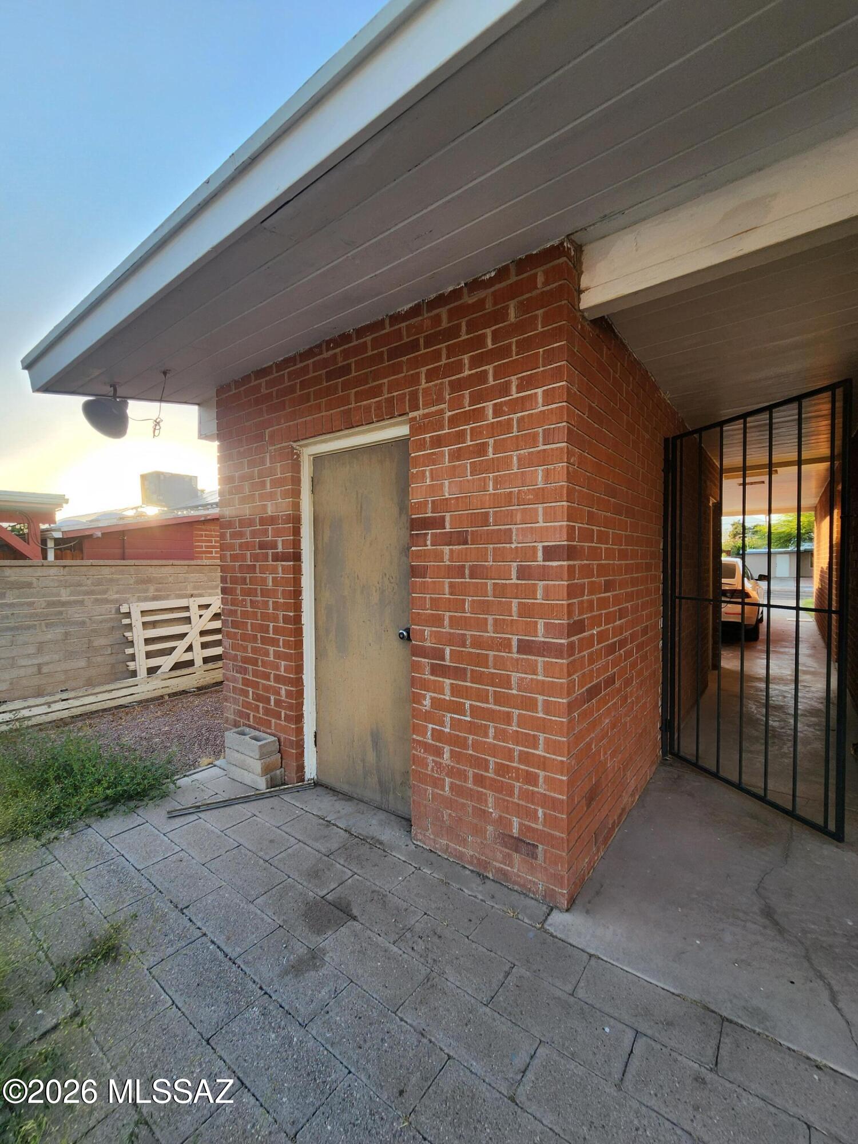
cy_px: 572
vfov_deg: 106.2
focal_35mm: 13
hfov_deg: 89.9
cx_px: 429
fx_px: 430
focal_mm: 2.2
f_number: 2.2
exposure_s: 1/189
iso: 50
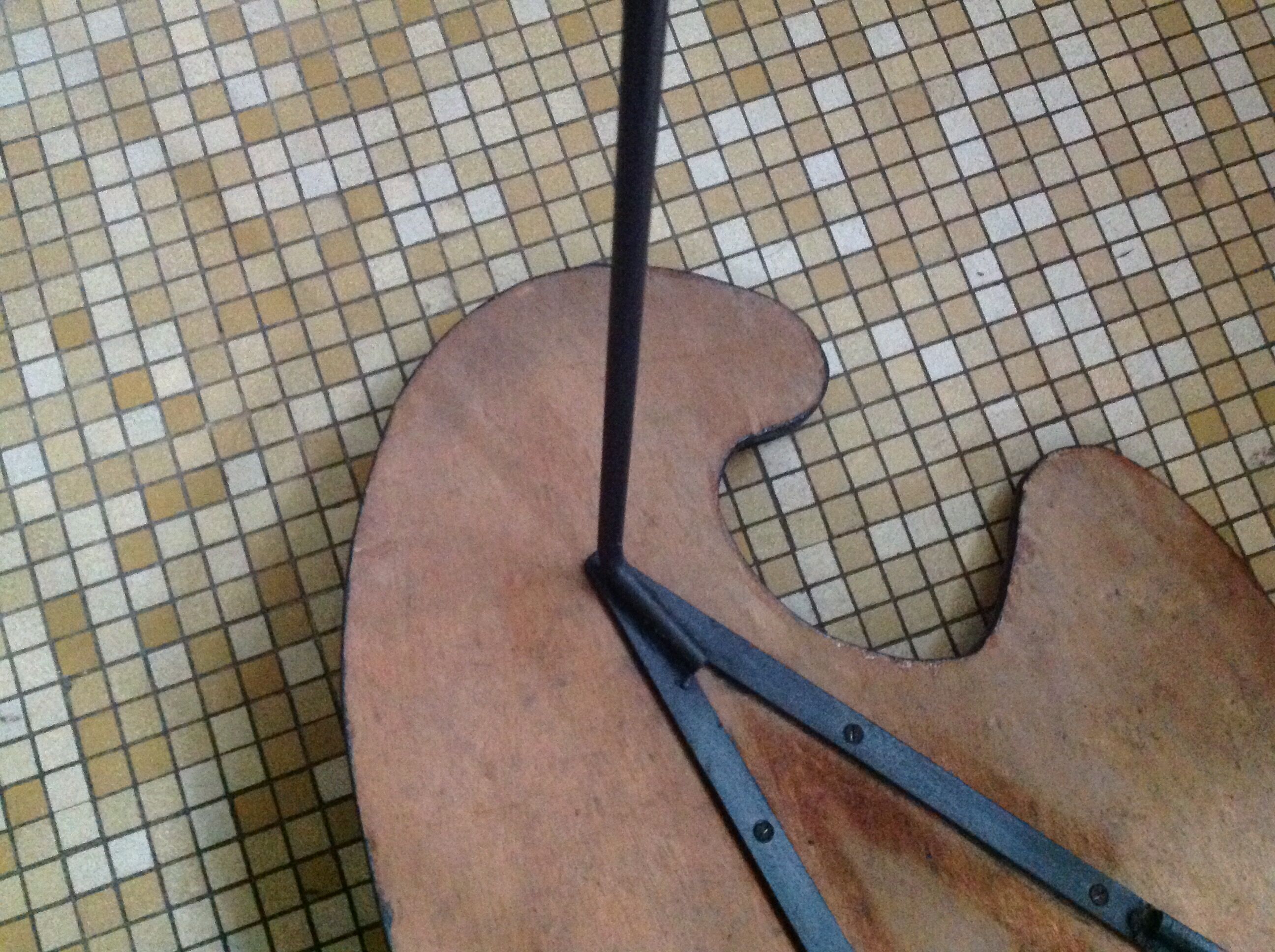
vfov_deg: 40.6
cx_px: 638
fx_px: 1287
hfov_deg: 52.7
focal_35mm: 35
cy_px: 476
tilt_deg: -78.9
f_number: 2.4
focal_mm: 4.28
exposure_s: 1/15
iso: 800
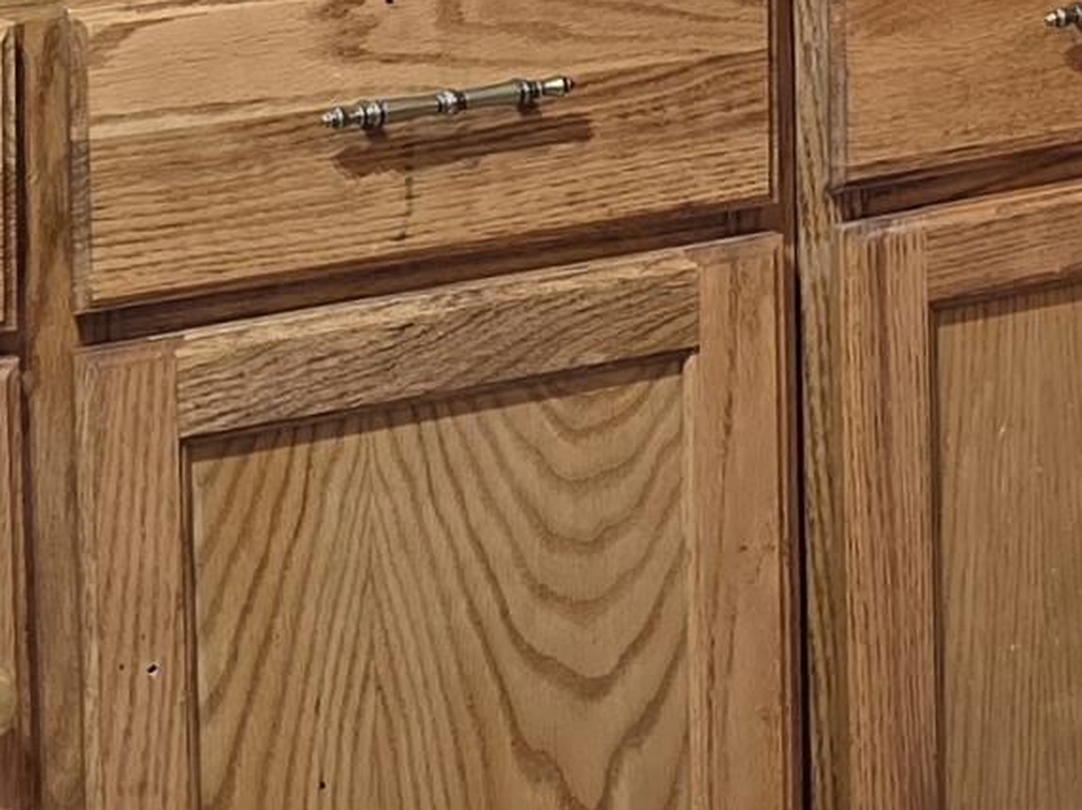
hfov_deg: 15.6
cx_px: 1265
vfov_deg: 11.2
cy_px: -673
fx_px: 3811
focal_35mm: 122
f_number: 1.7
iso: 200
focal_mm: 6.3
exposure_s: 1/120
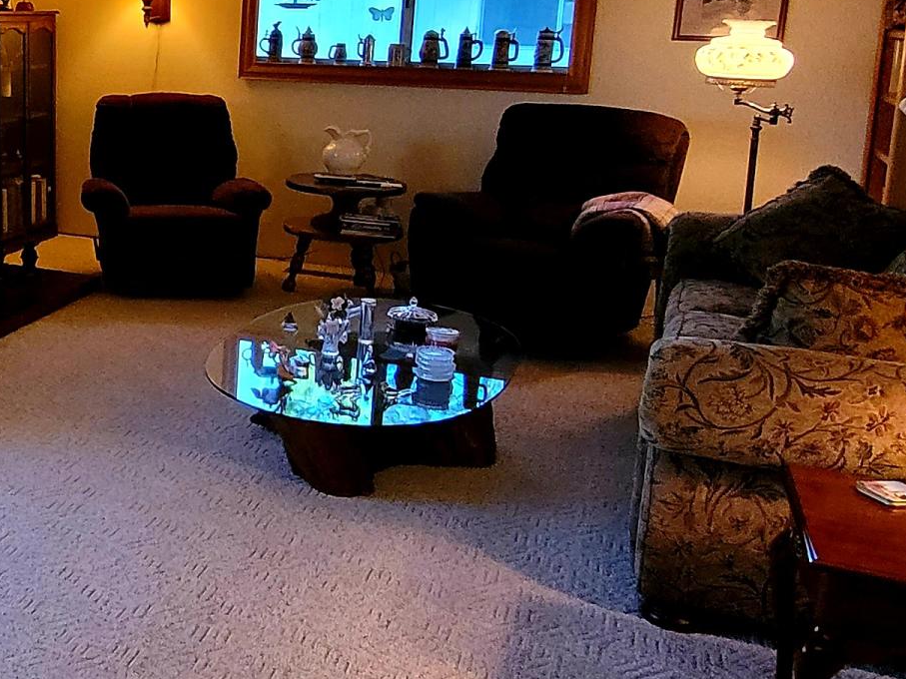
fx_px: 1125
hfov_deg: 38.0
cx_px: -42
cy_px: 166
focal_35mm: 43
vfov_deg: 32.9
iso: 400
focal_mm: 1.74
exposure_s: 1/59
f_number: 2.2
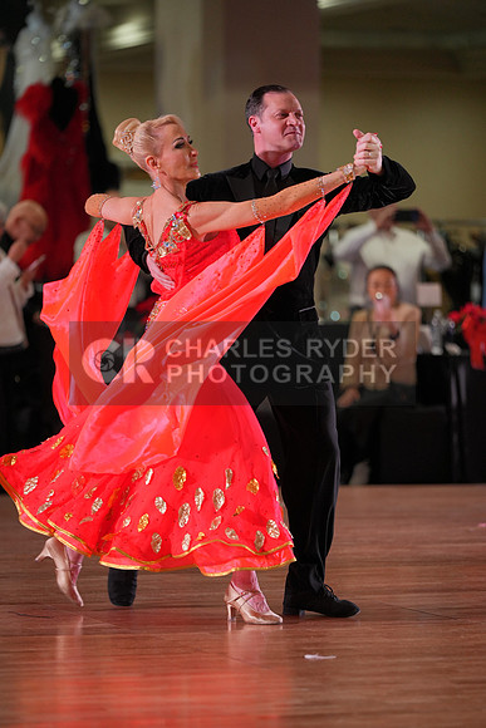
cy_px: 364
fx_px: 3744
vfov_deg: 11.1
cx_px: 243
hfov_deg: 7.4
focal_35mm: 185
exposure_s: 1/400
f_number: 2.8
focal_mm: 185
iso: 1000
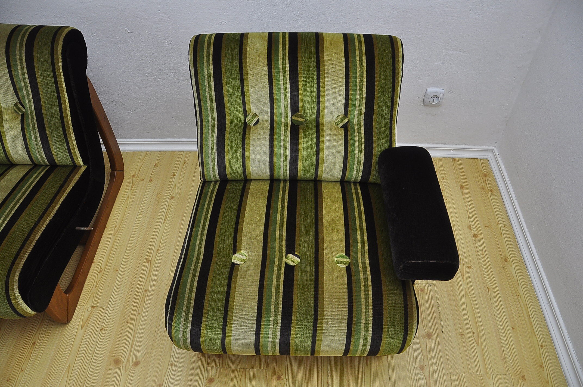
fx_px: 437
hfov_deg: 67.4
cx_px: 292
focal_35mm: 27
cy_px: 194
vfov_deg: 47.8
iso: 400
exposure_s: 1/160
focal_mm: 18
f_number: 3.5
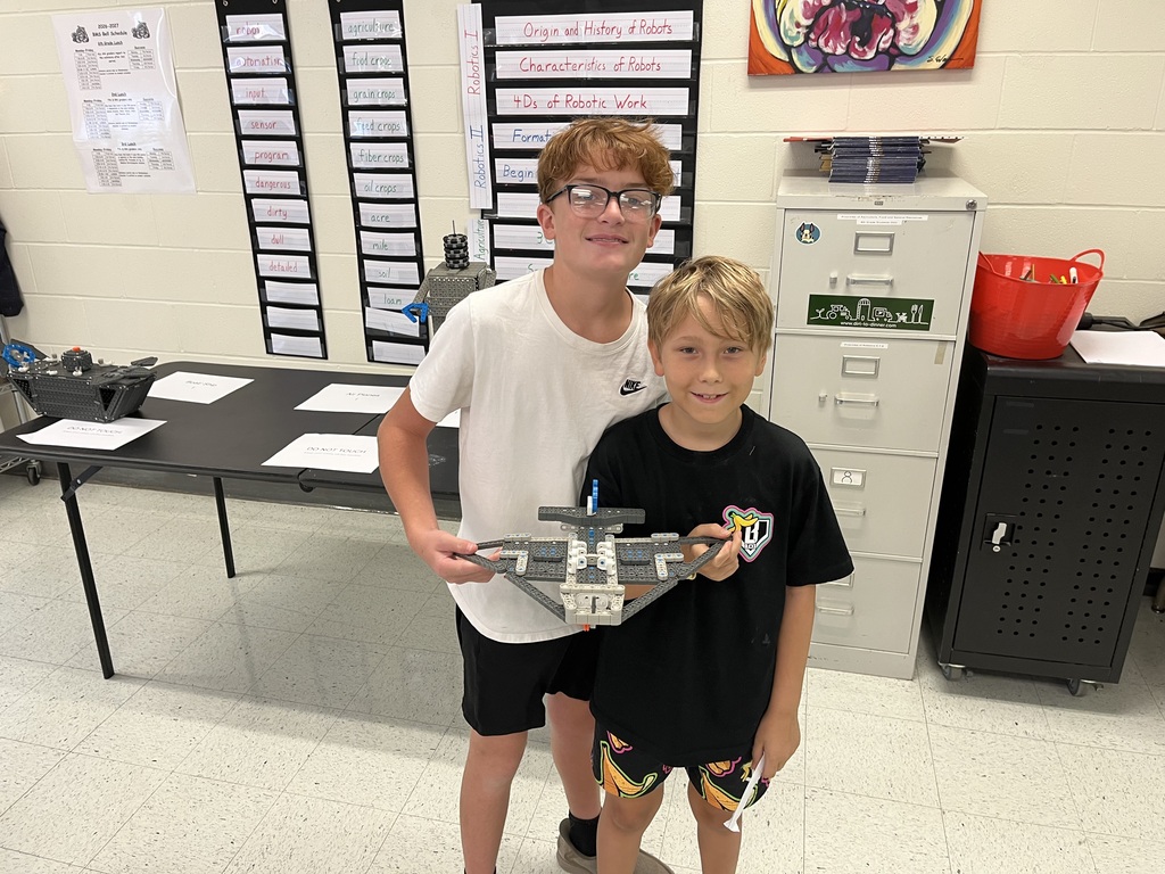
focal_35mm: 26
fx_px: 875
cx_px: 582
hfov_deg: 67.3
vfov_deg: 53.1
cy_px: 437
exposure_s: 1/60
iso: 80
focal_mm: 5.1
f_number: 1.6
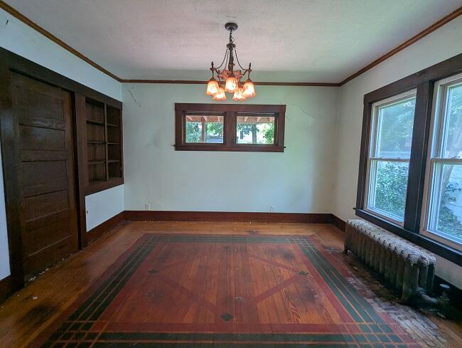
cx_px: 231
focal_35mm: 16
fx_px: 214
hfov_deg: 94.4
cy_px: 174
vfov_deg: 78.2
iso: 57
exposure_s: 1/60
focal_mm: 2.35
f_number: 2.2
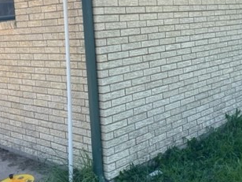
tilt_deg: -1.3
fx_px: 378
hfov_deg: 35.3
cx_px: 158
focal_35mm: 54
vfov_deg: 26.5
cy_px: 32
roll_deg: +4.8
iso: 32
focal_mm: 4.2
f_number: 1.6
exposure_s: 1/1072
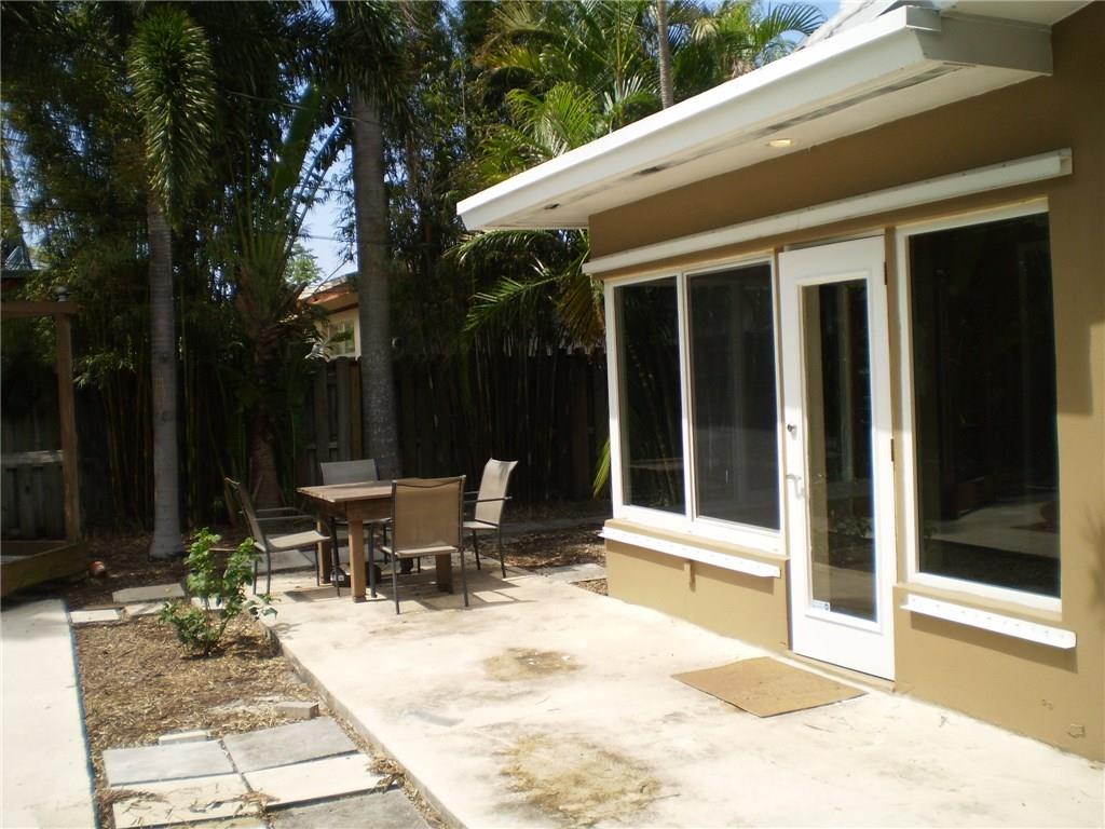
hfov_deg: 51.4
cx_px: 552
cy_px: 414
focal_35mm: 36
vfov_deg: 39.7
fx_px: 1149
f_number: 3.1
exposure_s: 1/800
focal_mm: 6.3
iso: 64
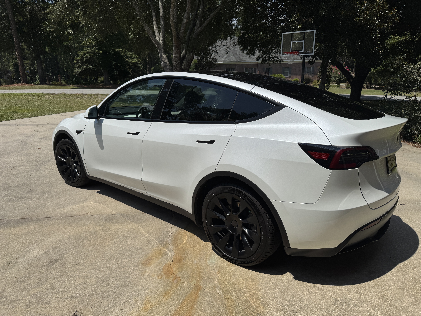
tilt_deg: -17.0
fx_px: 292
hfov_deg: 71.6
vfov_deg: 56.8
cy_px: 158
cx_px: 210
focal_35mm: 24
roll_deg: +0.5
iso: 64
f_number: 1.78
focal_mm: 6.76
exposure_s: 1/12346
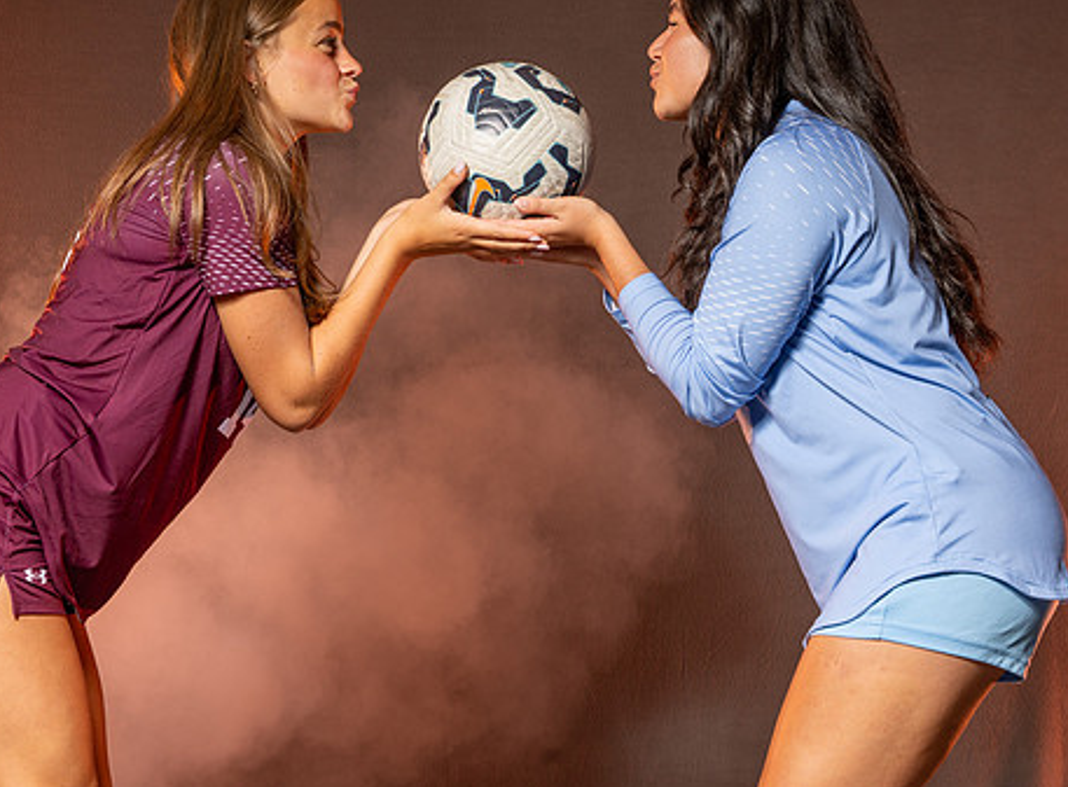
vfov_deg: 13.4
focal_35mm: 109
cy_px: 210
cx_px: 563
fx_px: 3343
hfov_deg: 18.2
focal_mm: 58
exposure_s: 1/200
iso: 80
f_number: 10
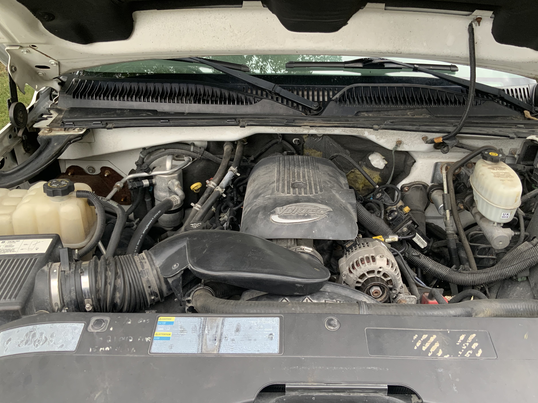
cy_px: 189
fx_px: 482
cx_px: 284
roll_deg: -3.5
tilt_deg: -26.3
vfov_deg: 45.4
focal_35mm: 31
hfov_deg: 58.3
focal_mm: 3
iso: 50
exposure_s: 1/122
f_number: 1.8
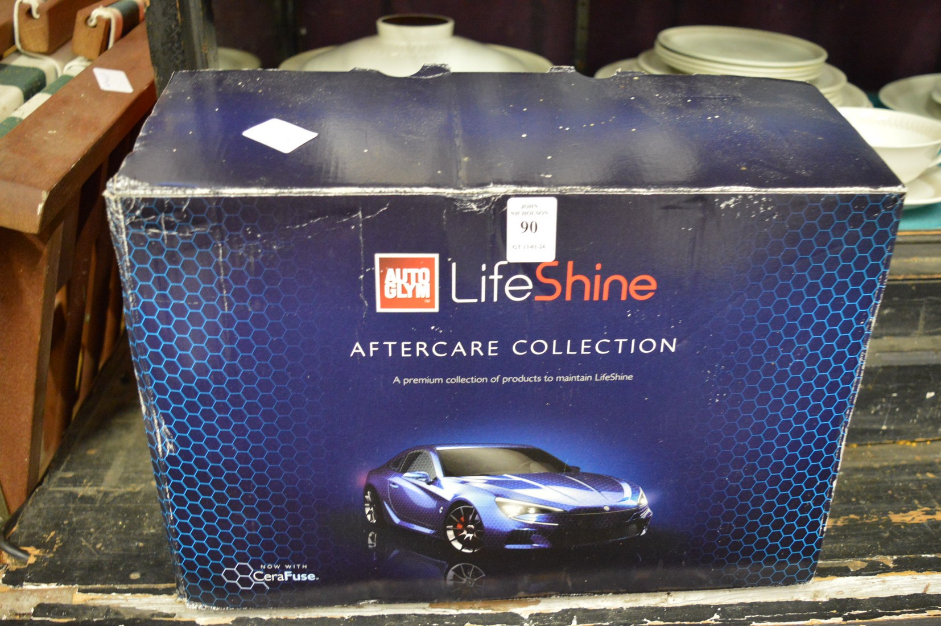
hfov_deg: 53.2
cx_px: 470
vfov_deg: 36.8
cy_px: 313
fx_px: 940
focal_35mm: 36
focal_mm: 24
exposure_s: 1/60
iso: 2800
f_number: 4
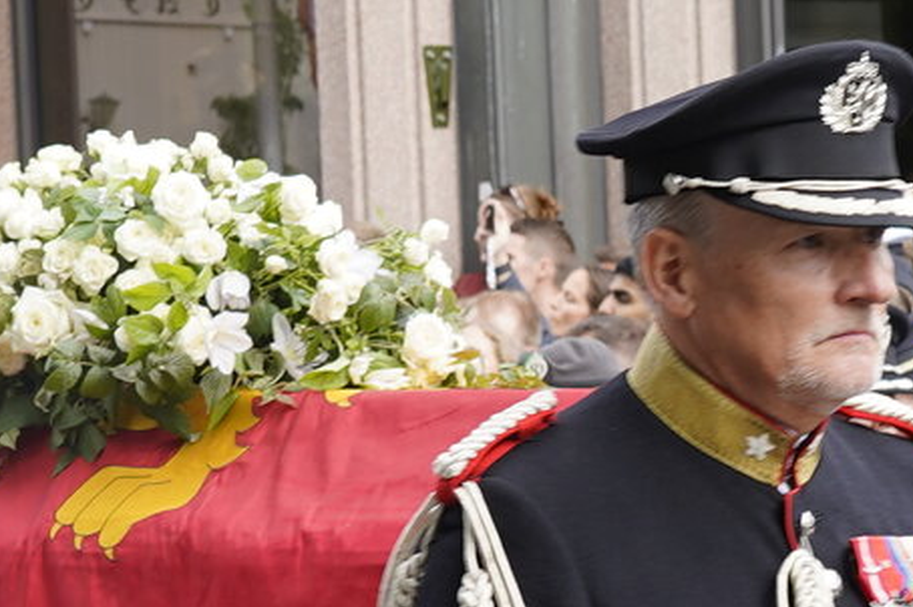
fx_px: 5195
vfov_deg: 6.7
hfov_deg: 10.0
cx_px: 935
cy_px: 607
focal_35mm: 205
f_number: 4.5
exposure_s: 1/80
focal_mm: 31
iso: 100
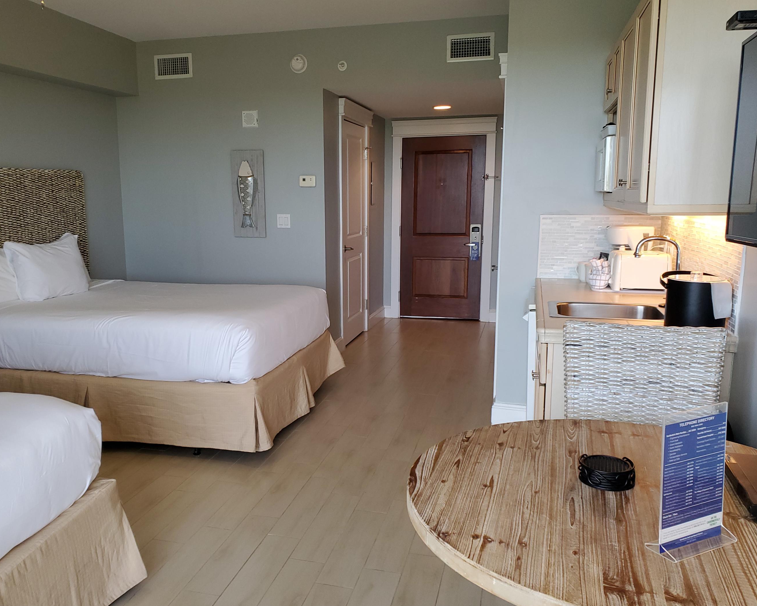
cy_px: 297
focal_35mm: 29
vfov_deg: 50.0
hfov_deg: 60.3
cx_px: 333
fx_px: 650
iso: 100
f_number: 2.4
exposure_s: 1/30
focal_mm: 4.3
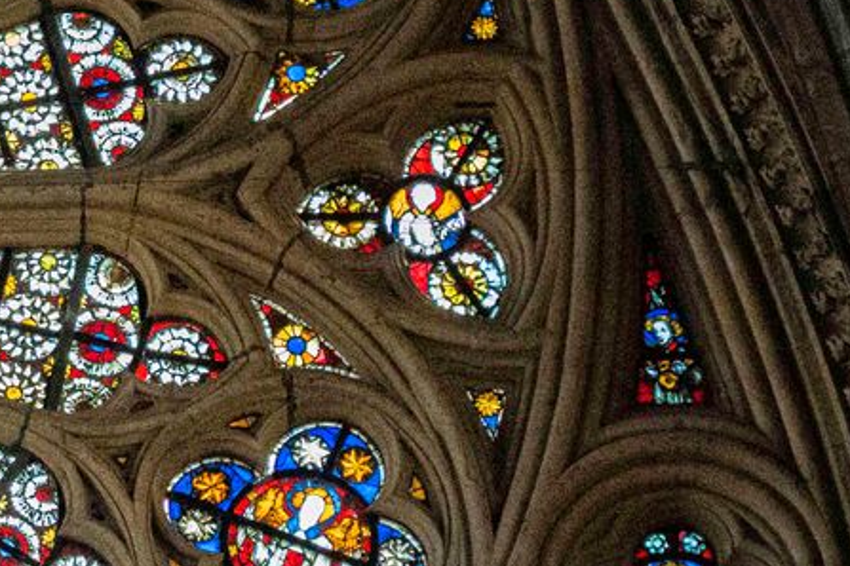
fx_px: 16715
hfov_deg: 2.9
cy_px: 215
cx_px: -633
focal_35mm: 708
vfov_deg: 1.9
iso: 20000
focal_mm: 165
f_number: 6.3
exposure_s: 1/2500
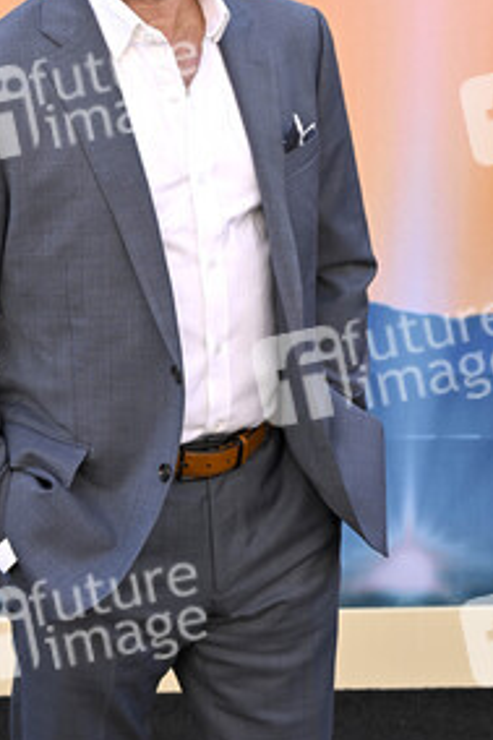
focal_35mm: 100
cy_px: 235
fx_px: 2057
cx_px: 149
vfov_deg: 20.3
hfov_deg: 13.6
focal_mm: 71
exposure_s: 1/320
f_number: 7.1
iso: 500
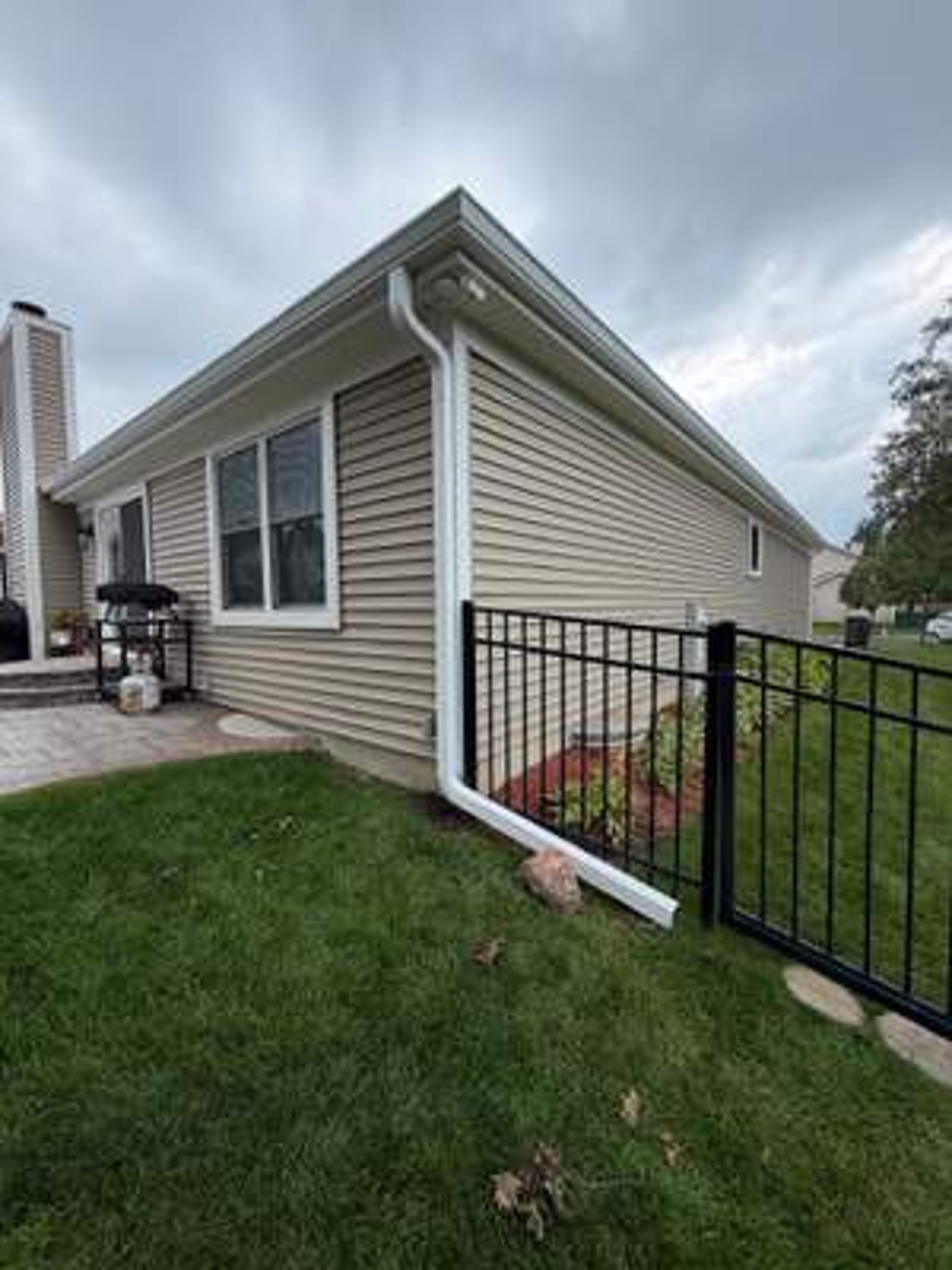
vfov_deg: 102.1
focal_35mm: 14
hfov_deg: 85.7
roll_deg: -1.1
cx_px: 476
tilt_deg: -2.0
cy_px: 635
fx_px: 513
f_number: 2.2
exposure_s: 1/535
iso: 40
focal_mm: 2.22
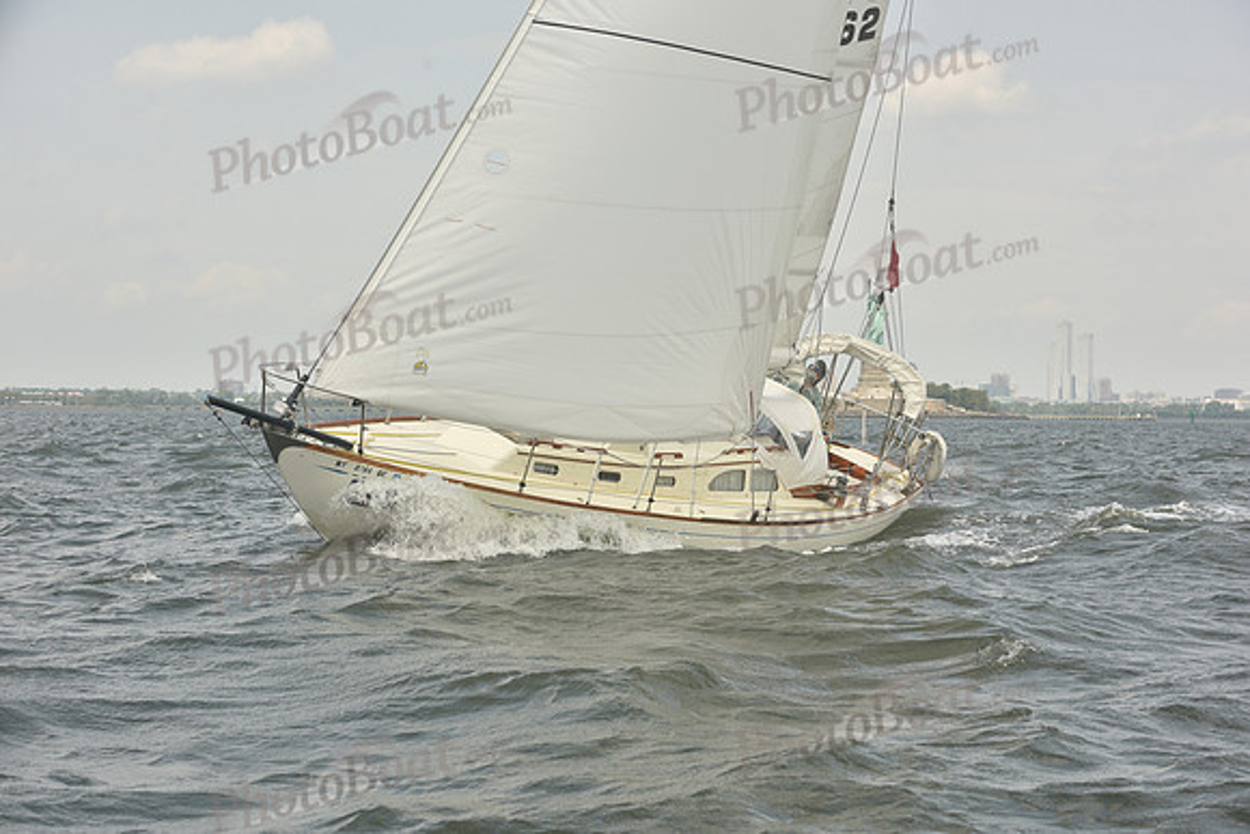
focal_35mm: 70
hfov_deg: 28.8
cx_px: 625
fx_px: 2431
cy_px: 417
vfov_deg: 19.5
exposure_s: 1/800
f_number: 8
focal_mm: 70
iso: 250
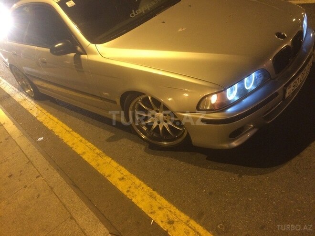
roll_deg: +18.9
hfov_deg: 61.7
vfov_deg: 48.2
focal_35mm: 29
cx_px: 158
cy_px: 118
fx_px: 264
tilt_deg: -32.1
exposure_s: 1/17
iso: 320
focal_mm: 4.15
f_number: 2.2
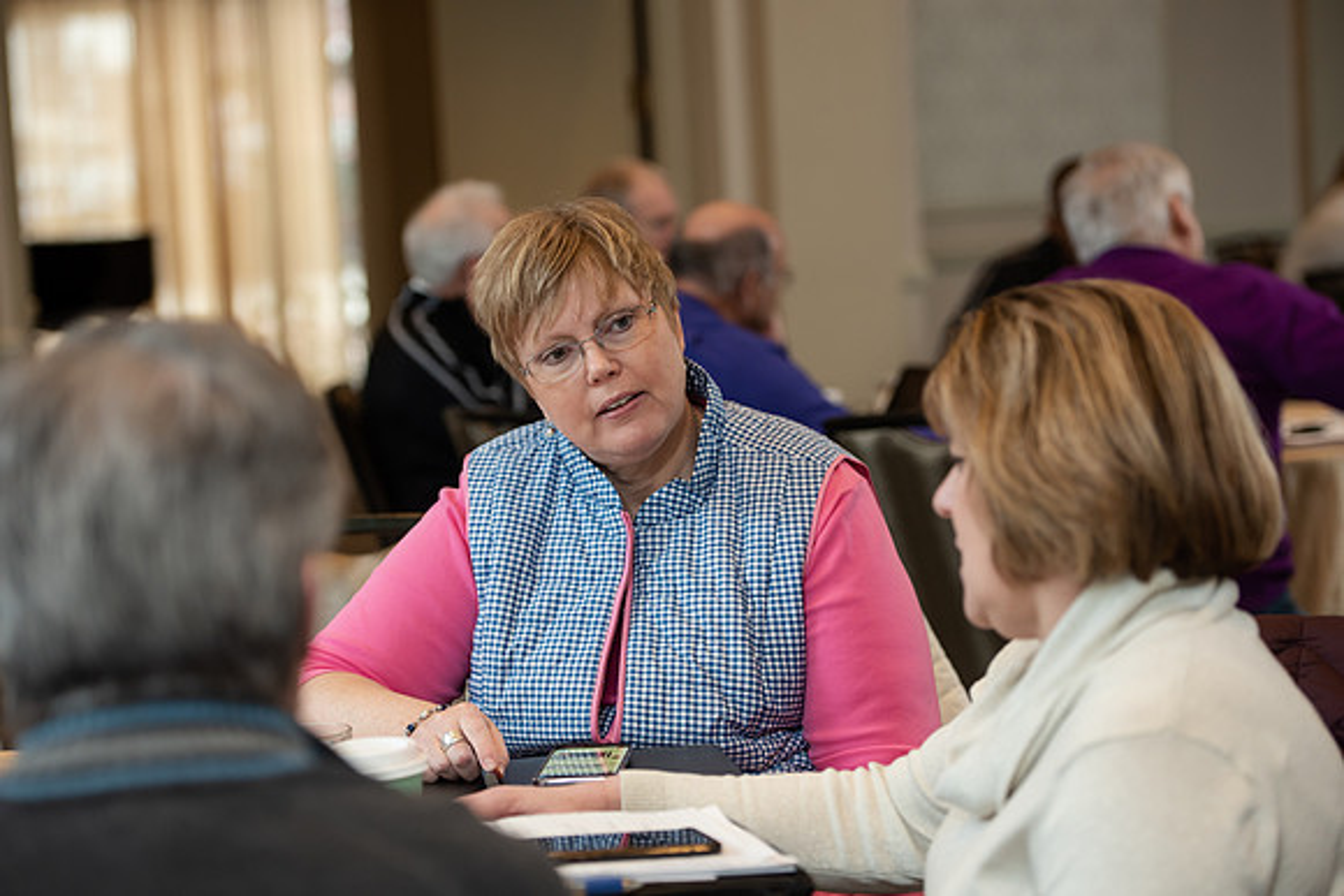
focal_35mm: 92
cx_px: 672
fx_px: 3435
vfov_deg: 14.9
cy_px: 448
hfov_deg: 22.1
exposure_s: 1/160
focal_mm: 92
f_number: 3.5
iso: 800
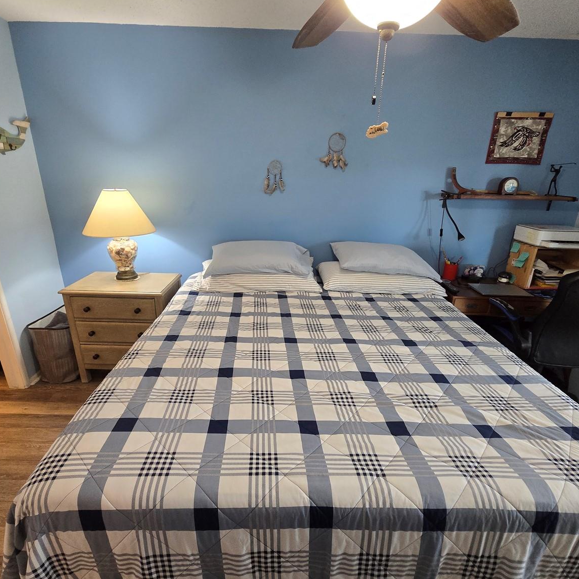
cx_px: 283
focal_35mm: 16
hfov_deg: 87.4
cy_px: 295
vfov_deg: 87.4
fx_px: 303
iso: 320
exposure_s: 1/60
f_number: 2.2
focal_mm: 2.2
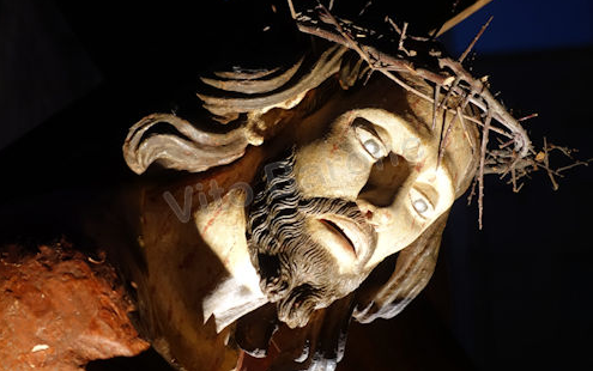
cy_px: 174
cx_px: 295
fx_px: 1164
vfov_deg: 18.1
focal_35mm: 72
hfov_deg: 28.6
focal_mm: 25.7
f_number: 2.8
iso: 800
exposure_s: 1/25
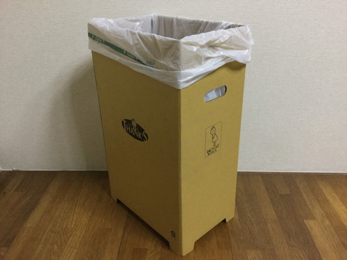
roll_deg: +0.1
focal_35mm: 31
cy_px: 130
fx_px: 311
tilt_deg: -26.4
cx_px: 174
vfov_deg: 45.4
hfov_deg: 58.4
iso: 160
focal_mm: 3.3
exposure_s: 1/30
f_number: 2.4
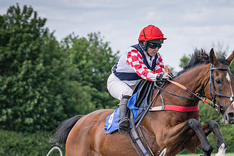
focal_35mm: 323
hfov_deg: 6.4
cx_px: 85
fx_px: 2100
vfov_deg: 4.3
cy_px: 137
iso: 400
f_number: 3.5
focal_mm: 70
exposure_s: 1/3200
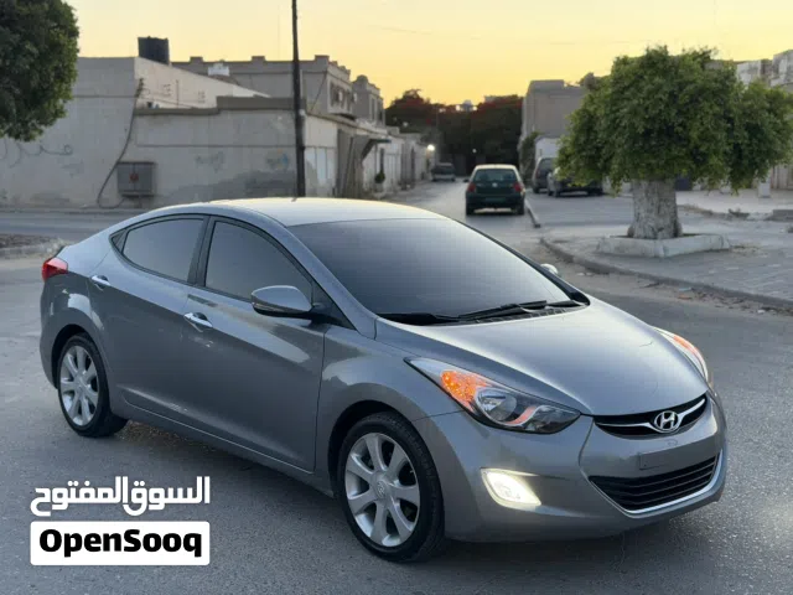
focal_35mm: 48
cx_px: 396
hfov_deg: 39.7
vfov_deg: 30.3
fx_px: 1100
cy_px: 298
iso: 200
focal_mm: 6.76
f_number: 1.78
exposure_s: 1/67
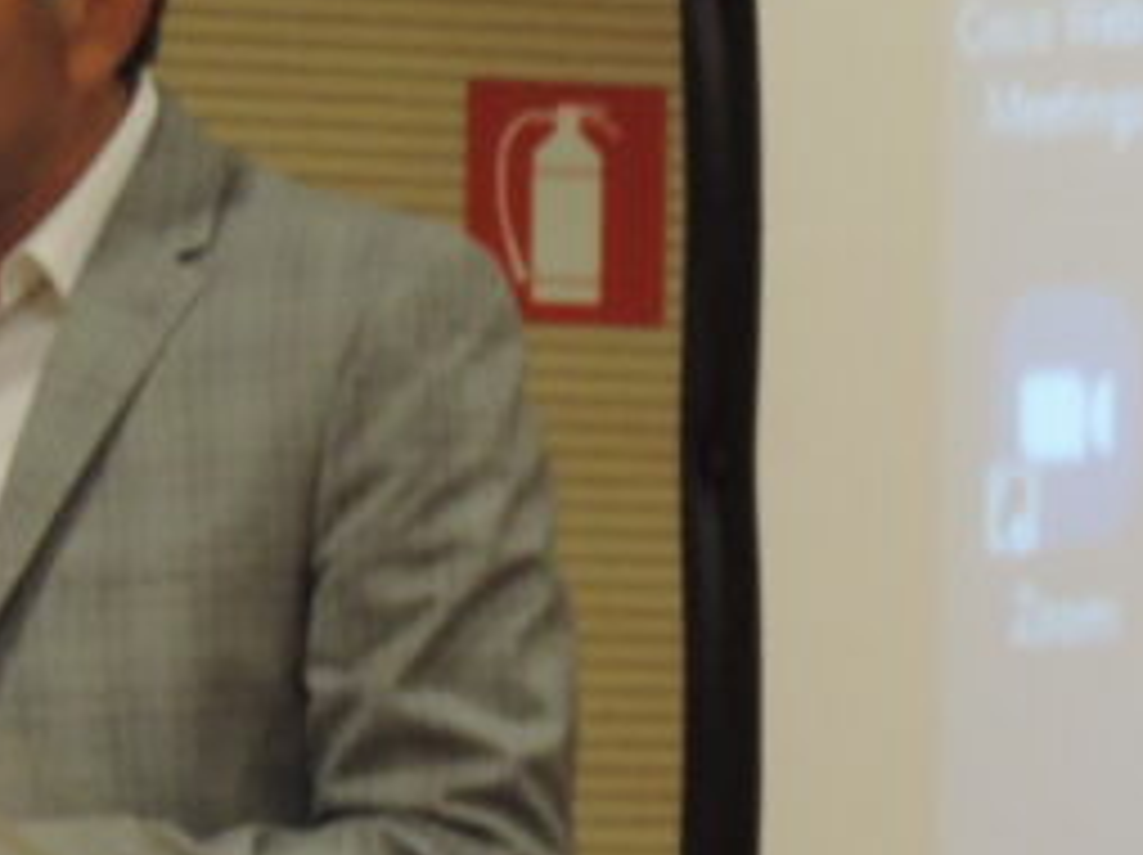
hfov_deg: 4.7
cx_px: 450
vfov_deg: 3.5
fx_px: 13987
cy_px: 1161
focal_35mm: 424
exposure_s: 1/40
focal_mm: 18.7
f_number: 4.2
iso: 400
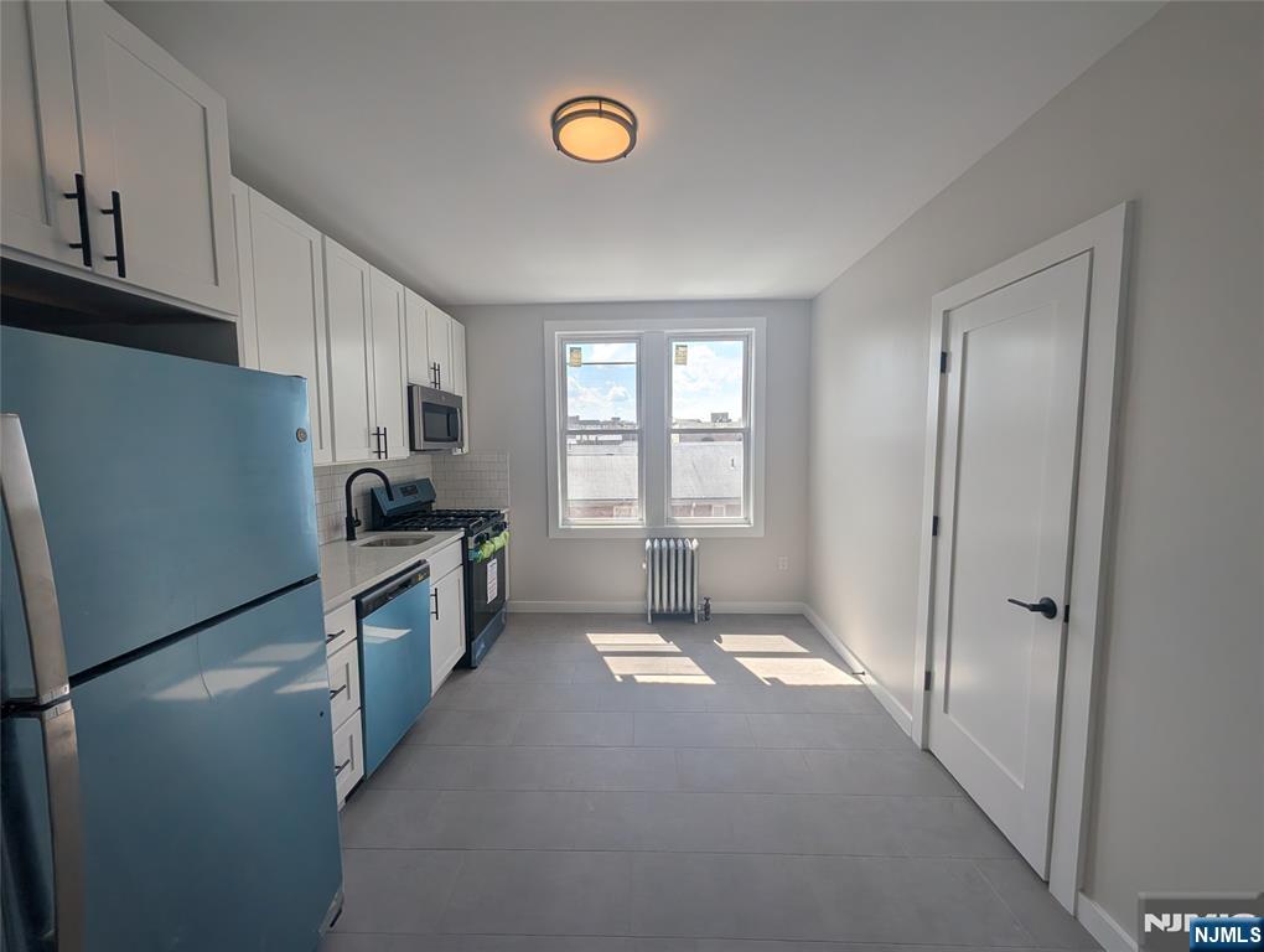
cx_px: 632
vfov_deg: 94.6
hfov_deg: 110.5
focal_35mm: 12
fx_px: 439
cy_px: 476
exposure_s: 1/2016
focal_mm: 2.02
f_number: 1.7
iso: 55
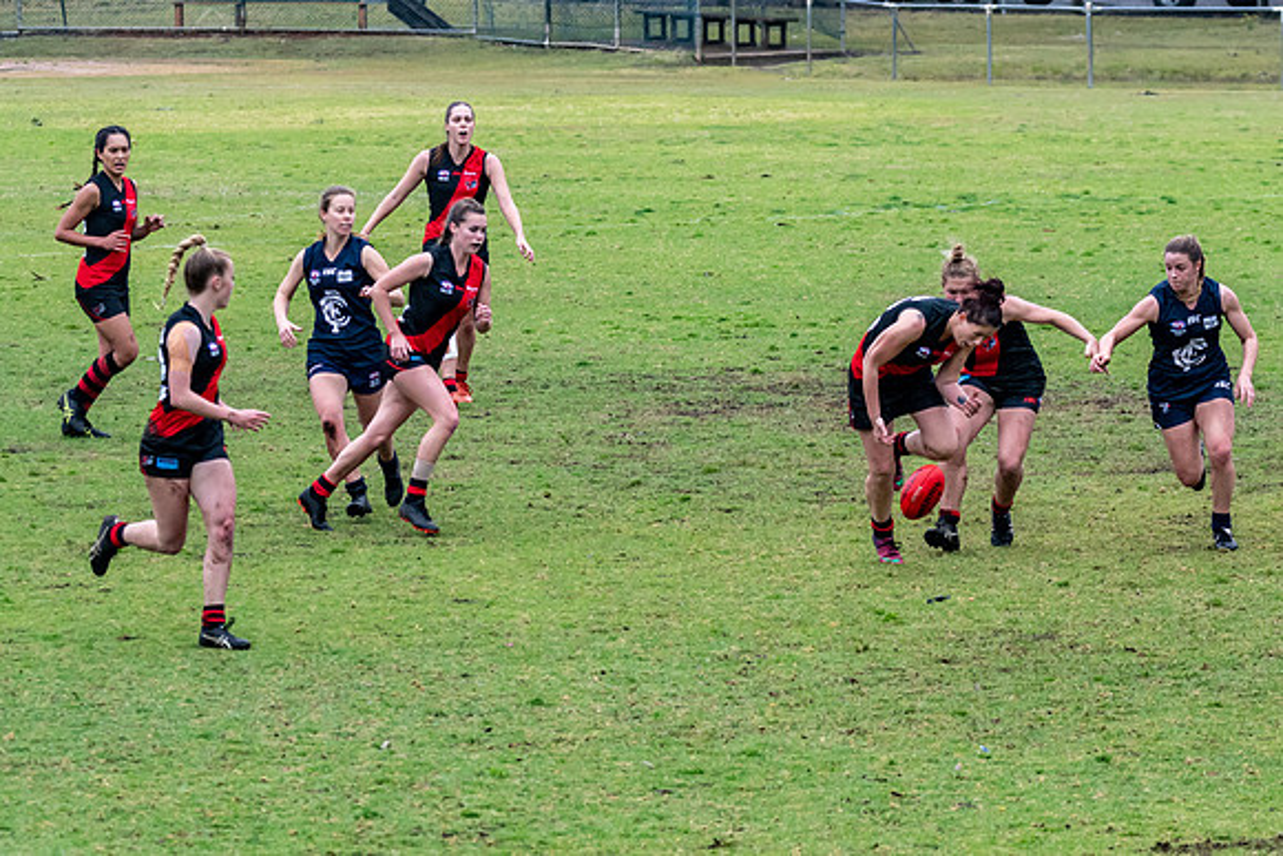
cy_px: 498
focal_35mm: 266
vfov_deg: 5.2
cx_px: 755
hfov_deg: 7.7
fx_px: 9484
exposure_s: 1/2500
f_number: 7.1
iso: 1250
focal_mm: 150
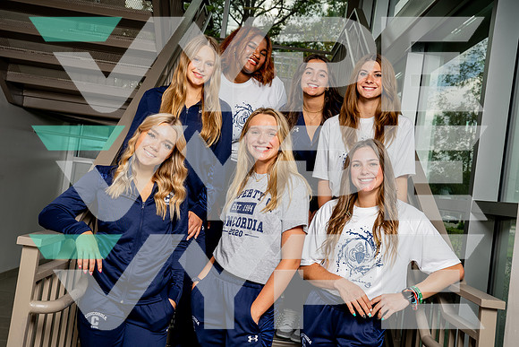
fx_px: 562
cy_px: 174
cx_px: 260
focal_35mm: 39
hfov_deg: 49.5
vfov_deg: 34.2
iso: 100
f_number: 8
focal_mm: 39
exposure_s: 1/250
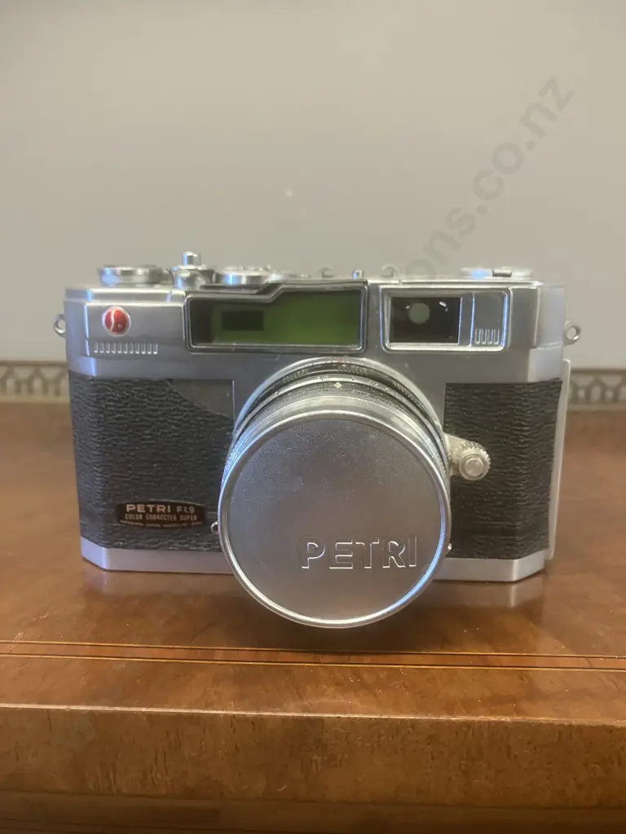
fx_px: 675
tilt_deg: -10.1
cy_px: 417
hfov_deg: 49.7
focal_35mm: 28
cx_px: 313
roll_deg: +0.1
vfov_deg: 63.4
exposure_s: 1/50
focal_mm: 3.99
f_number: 1.8
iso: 320
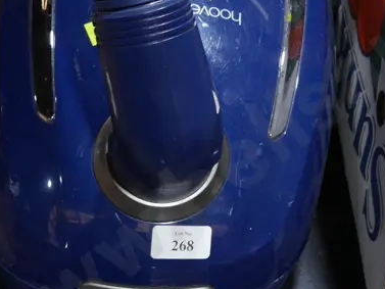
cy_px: 40
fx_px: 968
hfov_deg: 21.5
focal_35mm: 87
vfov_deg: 16.8
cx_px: 406
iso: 200
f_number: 3.6
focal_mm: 16
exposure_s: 1/60
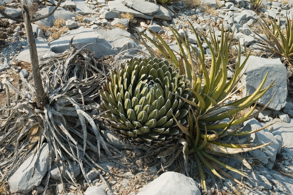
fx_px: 415
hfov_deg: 38.9
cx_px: 146
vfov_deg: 26.4
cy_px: 98
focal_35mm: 51
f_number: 8
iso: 200
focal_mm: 34
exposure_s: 1/500
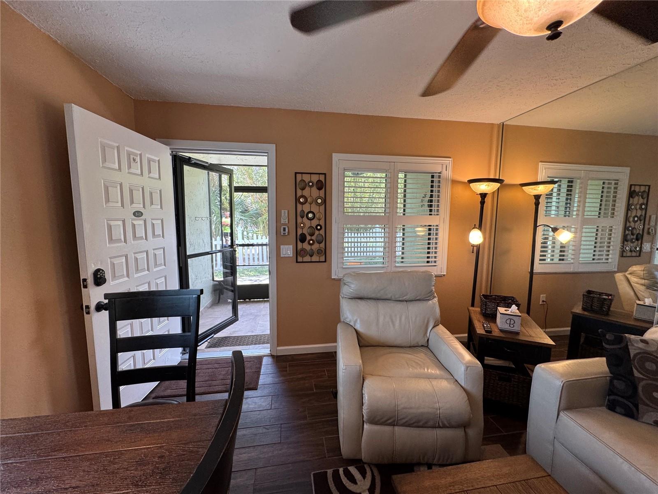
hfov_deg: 102.1
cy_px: 247
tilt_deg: -7.1
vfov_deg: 85.7
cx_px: 329
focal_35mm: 14
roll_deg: -0.6
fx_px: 266
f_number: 2.2
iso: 200
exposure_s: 1/120
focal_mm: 2.22
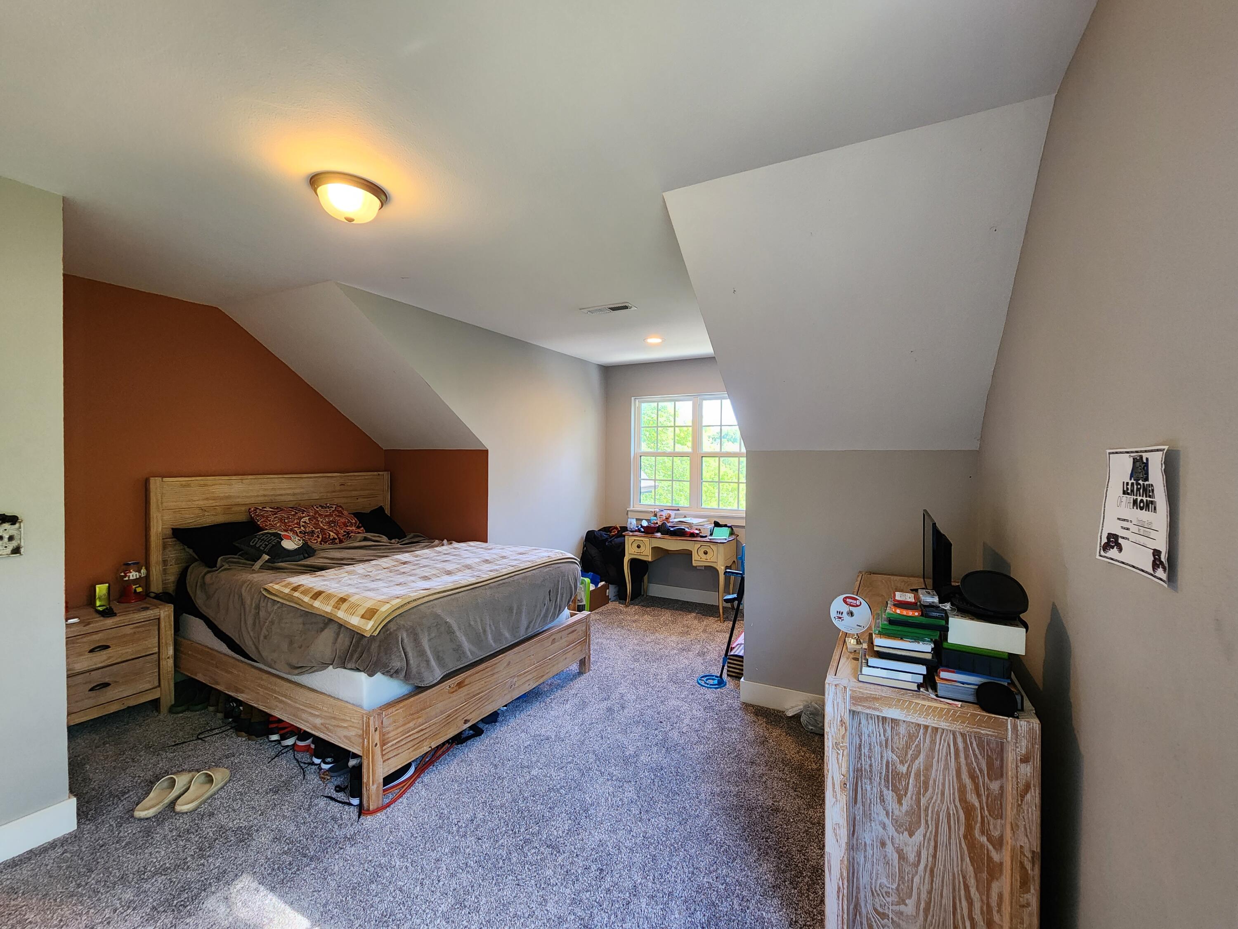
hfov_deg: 106.2
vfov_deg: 89.9
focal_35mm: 13
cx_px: 619
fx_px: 465
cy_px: 464
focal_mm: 2.2
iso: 320
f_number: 2.2
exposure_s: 1/60
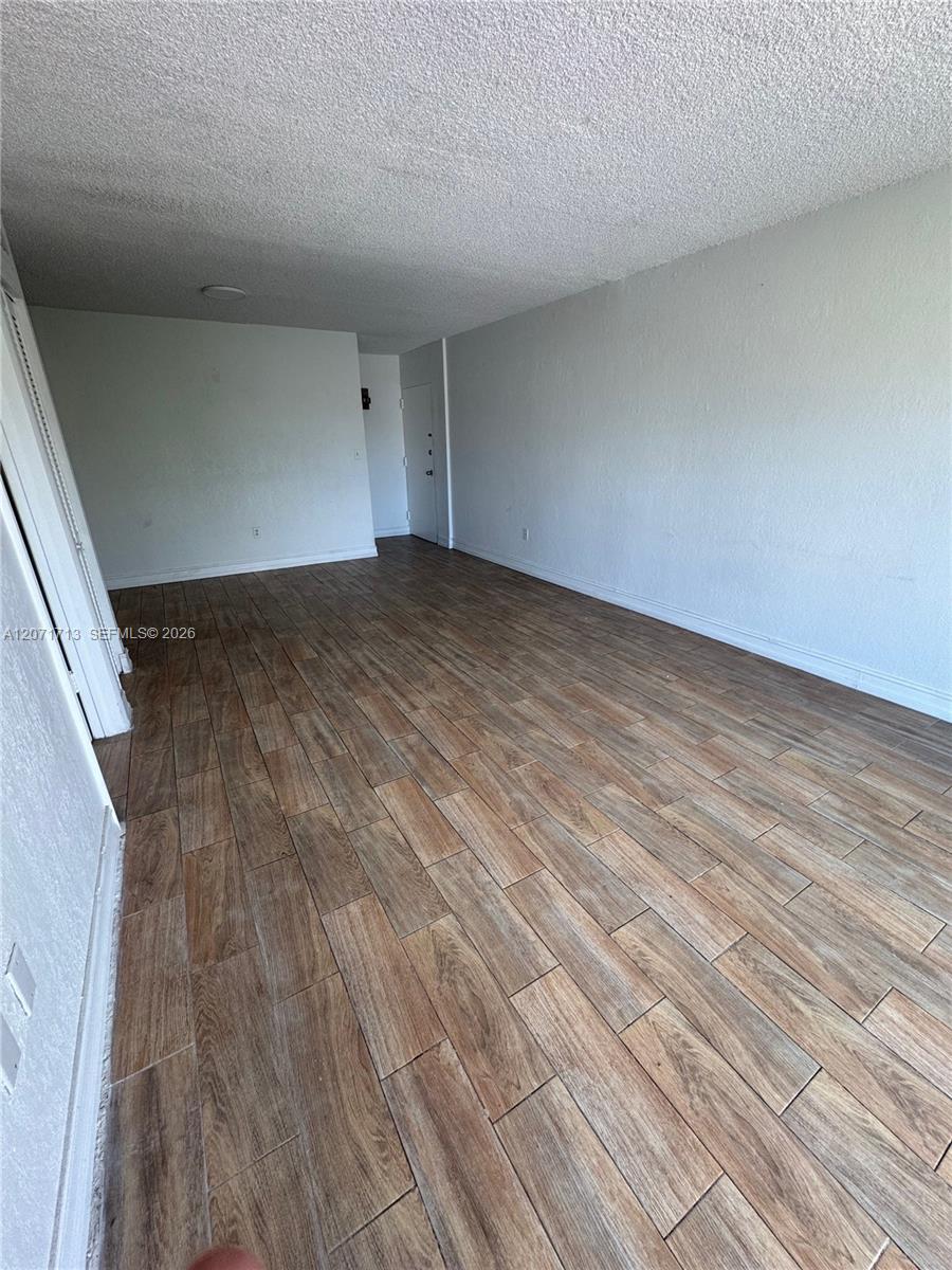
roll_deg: +0.9
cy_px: 635
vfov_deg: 102.1
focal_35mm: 14
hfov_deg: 85.7
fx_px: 513
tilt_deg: -22.0
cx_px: 476
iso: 80
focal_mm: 2.22
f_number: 2.2
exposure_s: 1/120
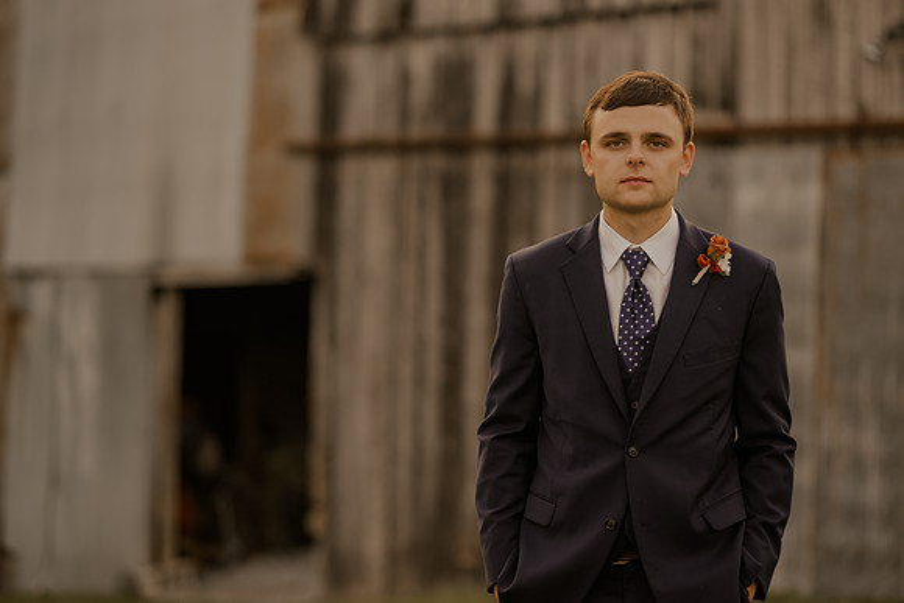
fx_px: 2135
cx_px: 452
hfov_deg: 23.9
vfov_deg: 16.1
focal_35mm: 85
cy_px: 302
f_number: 1.6
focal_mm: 85
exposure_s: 1/320
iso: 100
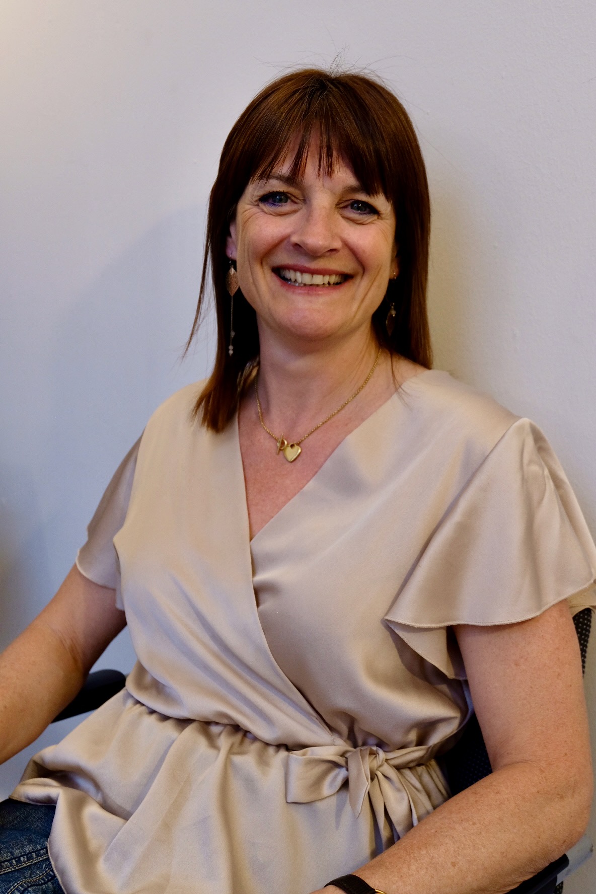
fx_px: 1093
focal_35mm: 44
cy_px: 447
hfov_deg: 30.5
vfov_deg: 44.5
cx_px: 298
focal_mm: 29.5
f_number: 4.7
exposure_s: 1/58
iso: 800
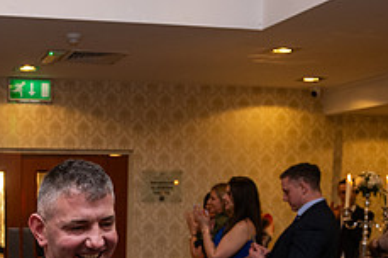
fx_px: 710
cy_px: 300
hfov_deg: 29.2
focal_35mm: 66
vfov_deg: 19.5
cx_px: 34
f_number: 3.5
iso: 800
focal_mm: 26
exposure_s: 1/160
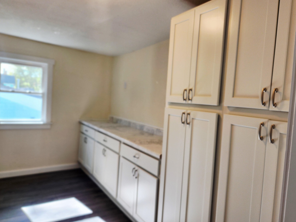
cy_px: 108
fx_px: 205
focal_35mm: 24
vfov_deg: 56.8
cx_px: 152
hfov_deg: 71.6
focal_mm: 5.4
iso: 40
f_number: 1.8
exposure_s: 1/120
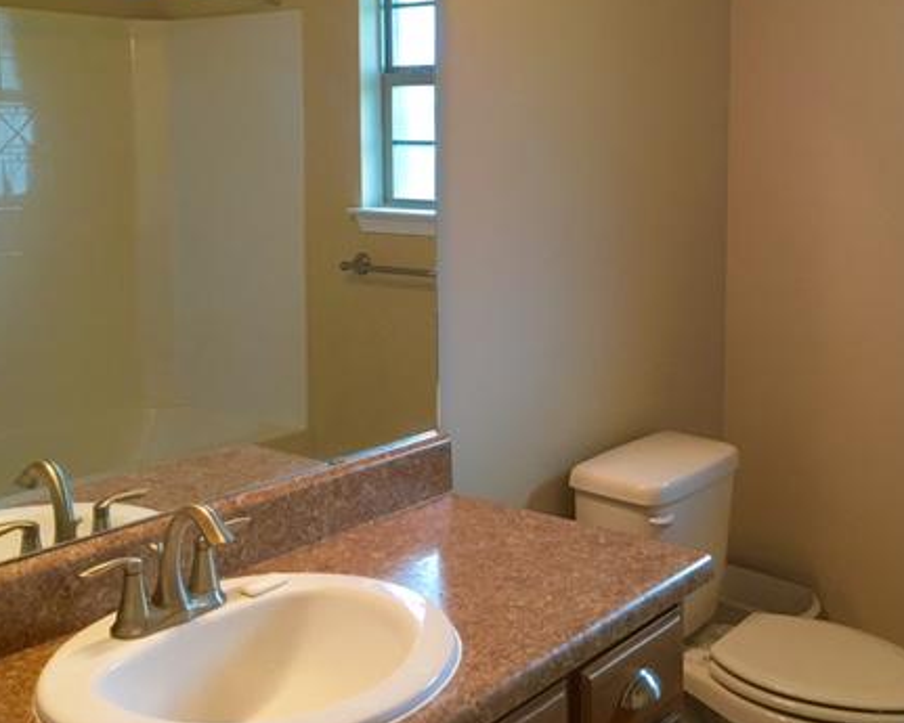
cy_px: 241
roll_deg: +0.0
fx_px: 1124
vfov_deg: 35.3
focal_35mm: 42
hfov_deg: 43.3
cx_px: 594
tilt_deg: -4.7
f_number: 2.2
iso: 50
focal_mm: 4.15
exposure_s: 1/33
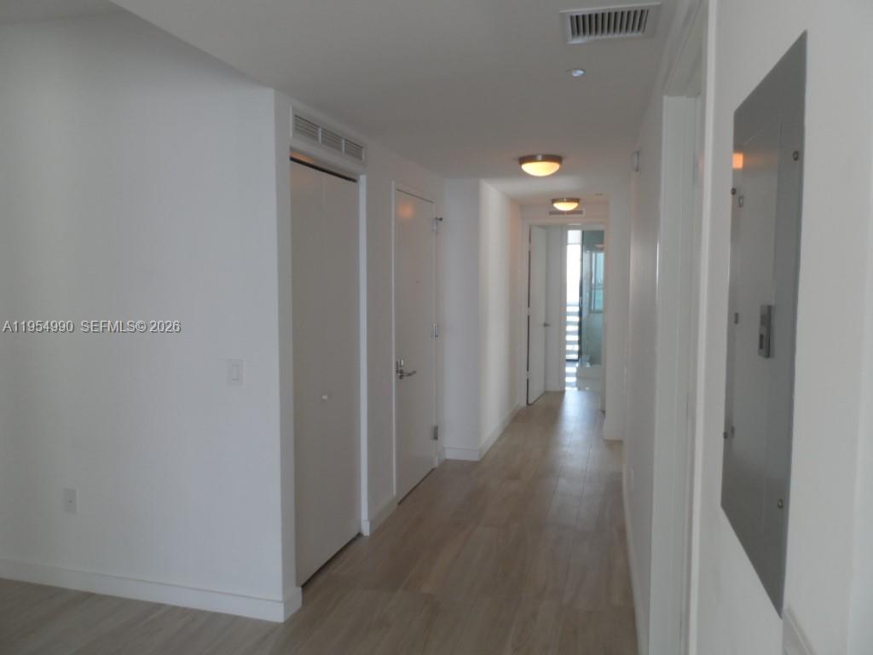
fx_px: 605
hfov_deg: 71.6
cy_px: 328
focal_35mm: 24
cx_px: 436
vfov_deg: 56.8
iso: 80
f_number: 3.2
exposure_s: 1/45
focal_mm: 4
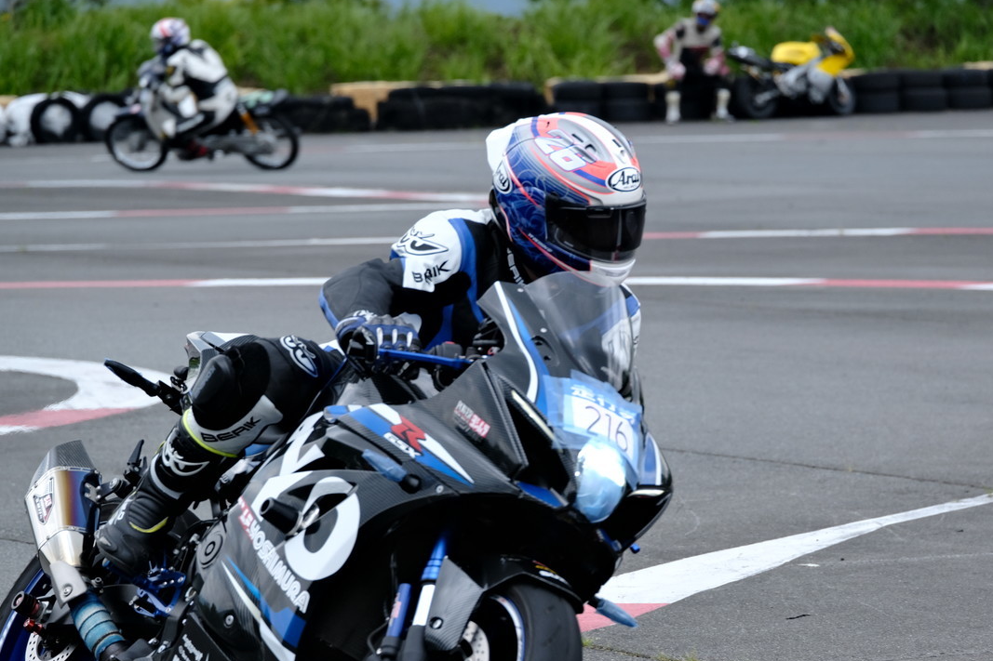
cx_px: 484
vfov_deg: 5.7
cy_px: 367
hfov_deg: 8.5
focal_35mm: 243
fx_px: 6701
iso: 640
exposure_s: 1/850
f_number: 6
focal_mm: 143.9
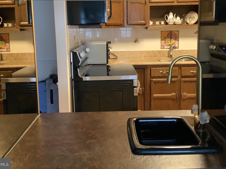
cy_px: 63
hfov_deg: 47.8
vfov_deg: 36.6
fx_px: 255
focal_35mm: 39
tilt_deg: -10.5
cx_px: 118
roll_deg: +1.0
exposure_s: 1/30
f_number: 2.4
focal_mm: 3.3
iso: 500
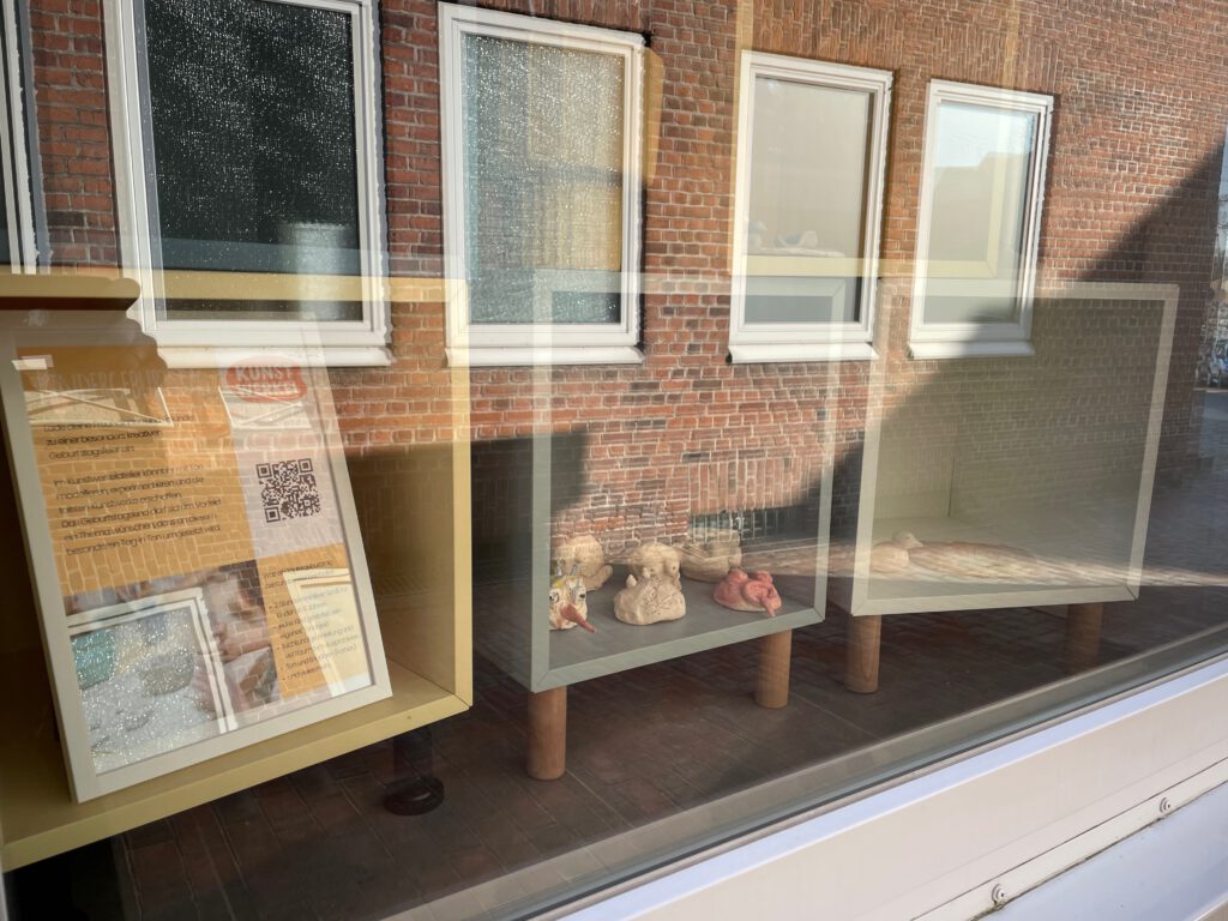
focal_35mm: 26
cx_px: 614
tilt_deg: -11.7
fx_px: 922
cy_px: 460
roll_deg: -0.9
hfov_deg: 67.3
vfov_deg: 53.1
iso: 32
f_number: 1.6
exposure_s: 1/711
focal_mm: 4.2
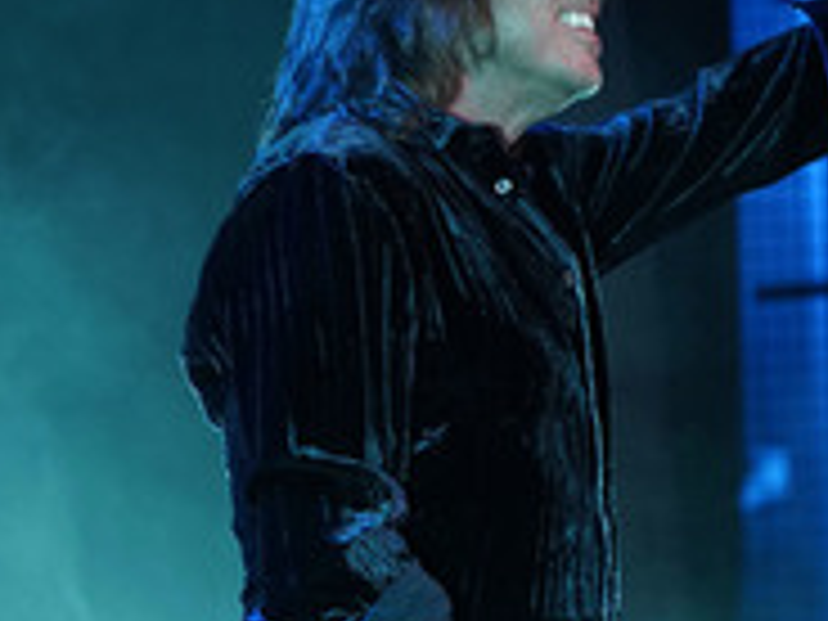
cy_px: 342
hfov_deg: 6.4
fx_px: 7391
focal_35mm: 309
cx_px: 677
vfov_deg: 4.8
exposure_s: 1/320
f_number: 5.6
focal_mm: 131
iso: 2500
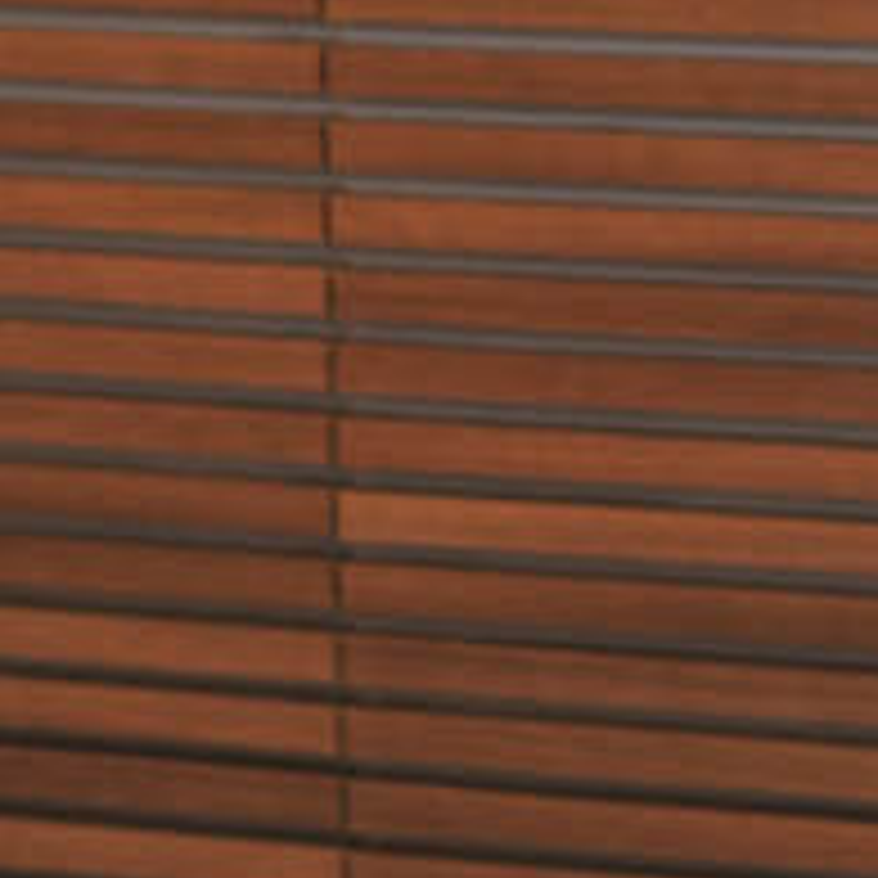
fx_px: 6141
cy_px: -331
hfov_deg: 8.1
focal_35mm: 214
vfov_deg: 8.1
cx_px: 986
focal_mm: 50
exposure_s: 1/250
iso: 250
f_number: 2.2
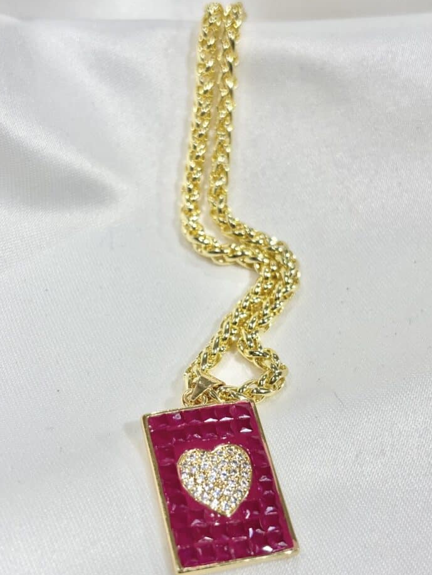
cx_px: 206
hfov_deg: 25.2
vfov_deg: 33.2
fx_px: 965
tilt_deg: -39.4
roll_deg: +2.2
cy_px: 318
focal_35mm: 58
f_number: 1.6
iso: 32
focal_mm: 5.96
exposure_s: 1/229
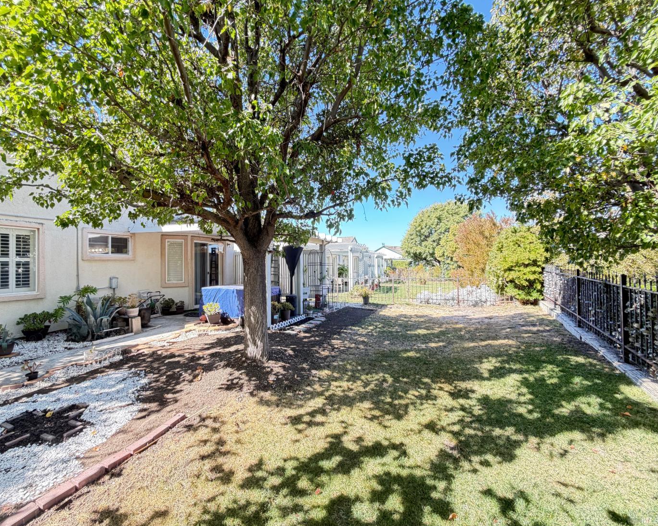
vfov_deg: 84.0
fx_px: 292
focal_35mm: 15
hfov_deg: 96.7
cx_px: 307
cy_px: 260
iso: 125
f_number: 2.2
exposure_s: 1/121
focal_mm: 2.22
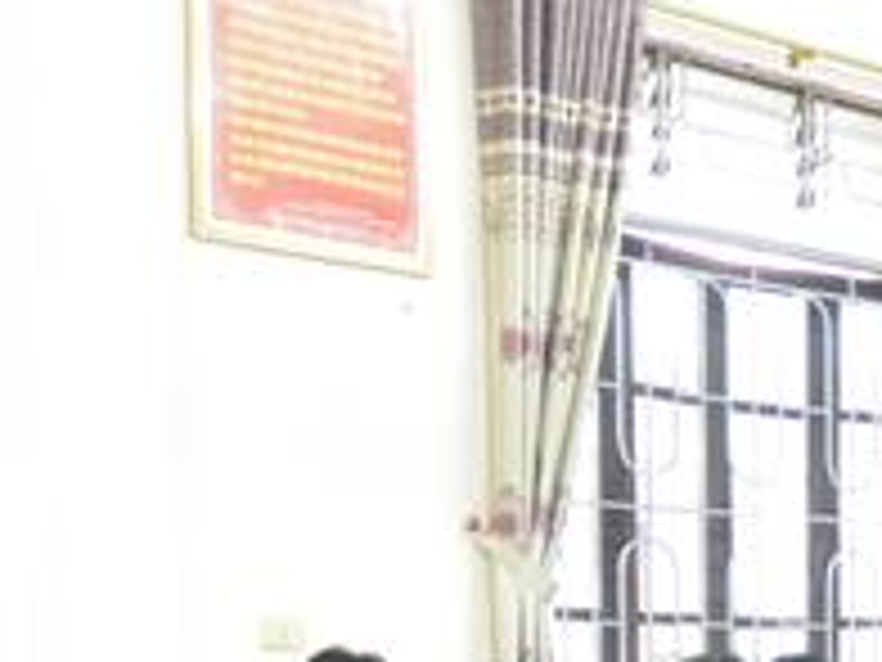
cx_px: 1390
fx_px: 2191
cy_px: 822
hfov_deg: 19.3
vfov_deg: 16.4
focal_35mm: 86
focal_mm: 10
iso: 1800
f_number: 3.5
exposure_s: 1/30
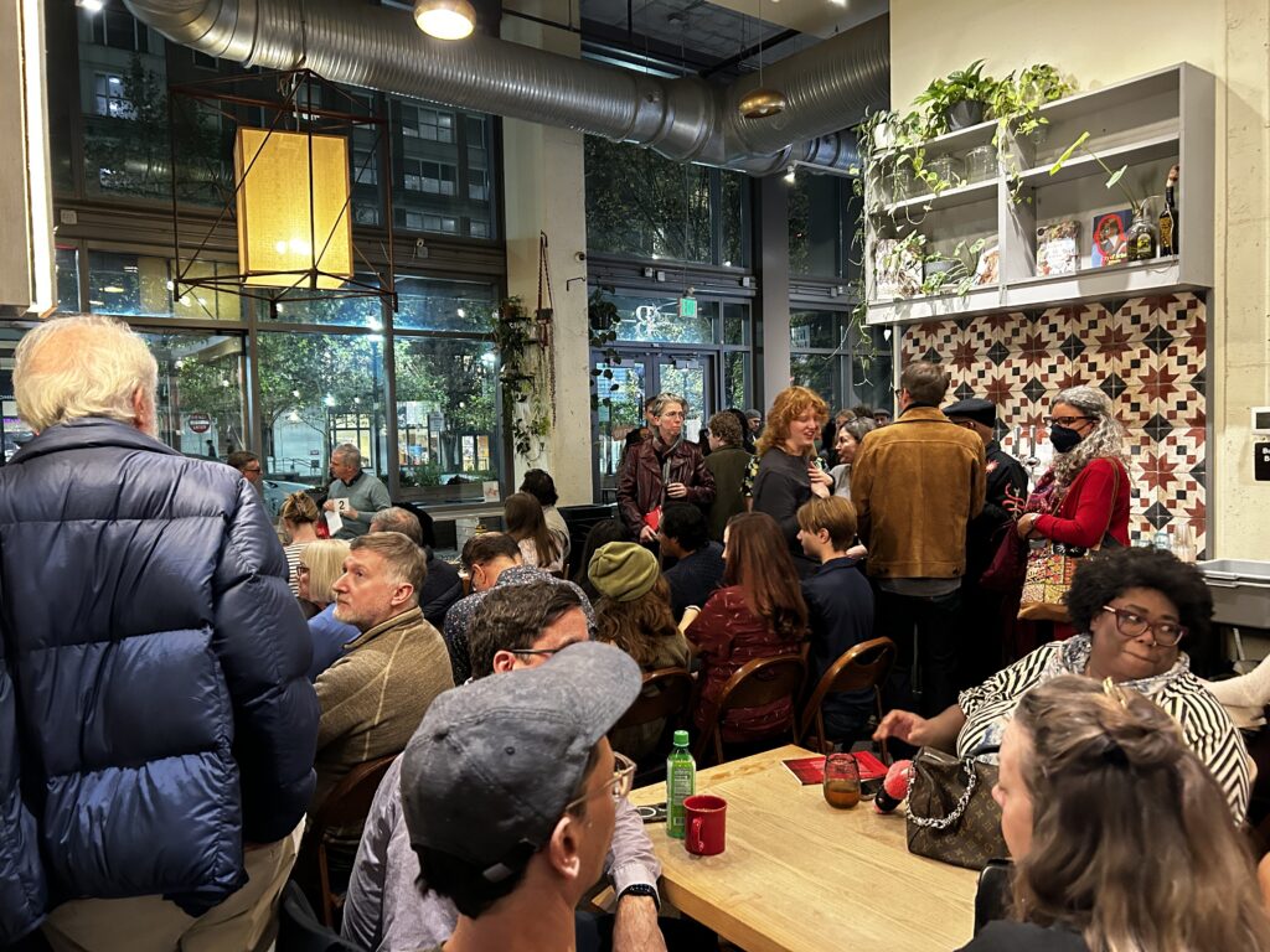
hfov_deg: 67.3
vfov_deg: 53.1
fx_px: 954
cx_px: 635
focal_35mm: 26
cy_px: 476
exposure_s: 1/40
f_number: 1.5
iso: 500
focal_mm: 5.7
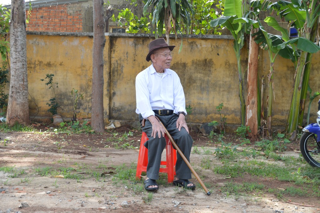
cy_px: 106
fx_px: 426
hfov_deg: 41.1
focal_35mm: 48
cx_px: 160
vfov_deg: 28.0
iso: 250
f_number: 5.6
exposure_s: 1/125
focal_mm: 32
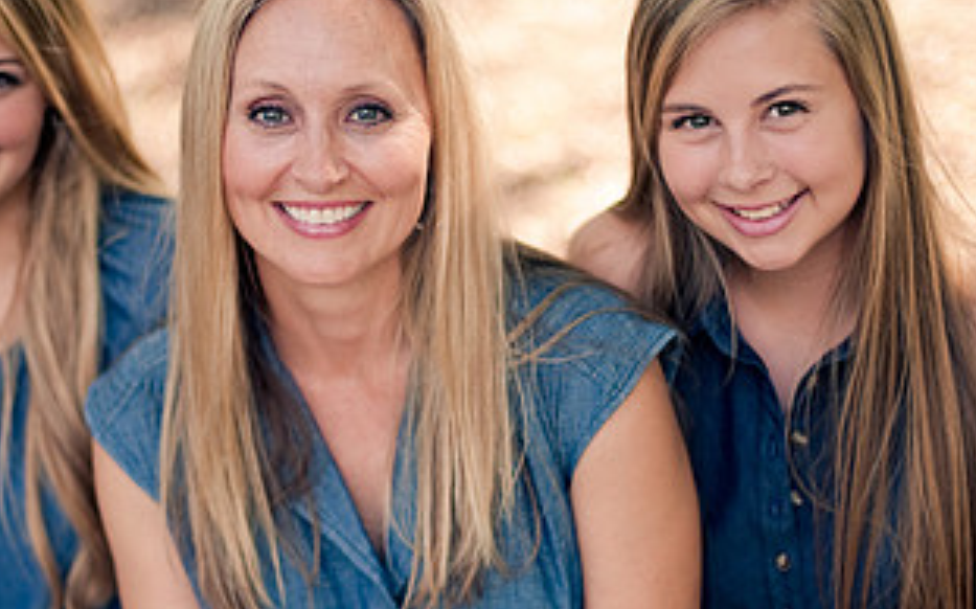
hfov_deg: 21.8
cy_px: 314
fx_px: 2526
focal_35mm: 95
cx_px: 373
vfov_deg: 13.7
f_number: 1.8
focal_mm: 50
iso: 200
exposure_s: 1/640
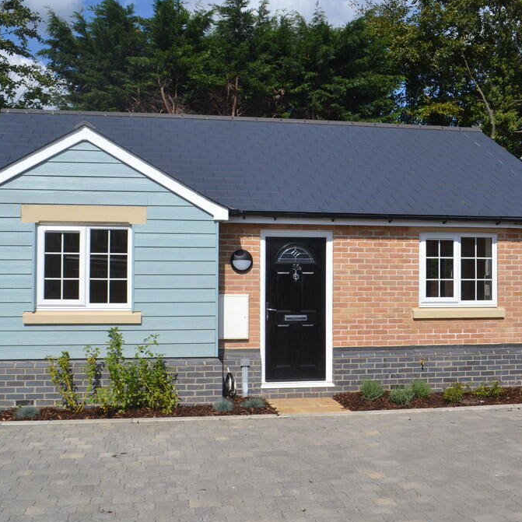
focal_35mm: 35
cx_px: 259
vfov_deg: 47.2
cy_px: 263
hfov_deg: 47.2
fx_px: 597
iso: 100
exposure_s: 1/320
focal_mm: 18
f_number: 8
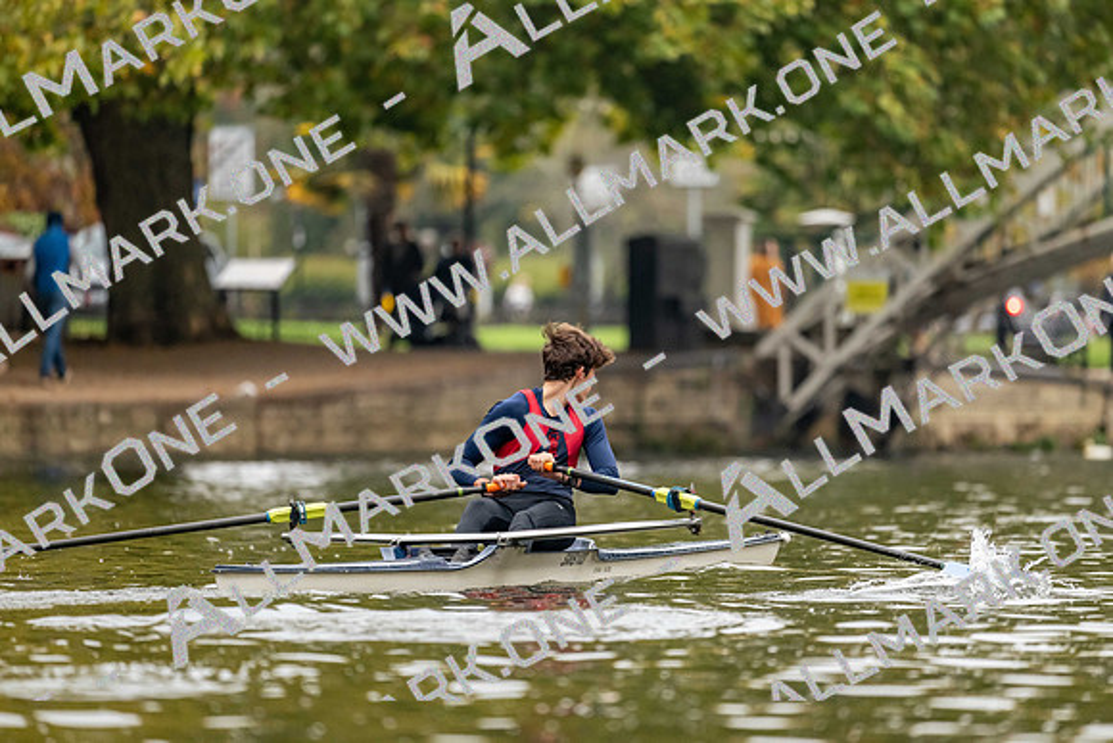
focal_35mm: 400
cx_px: 556
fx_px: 12369
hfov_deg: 5.2
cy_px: 372
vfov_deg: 3.4
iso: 3200
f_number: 4.5
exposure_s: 1/2000
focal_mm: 400
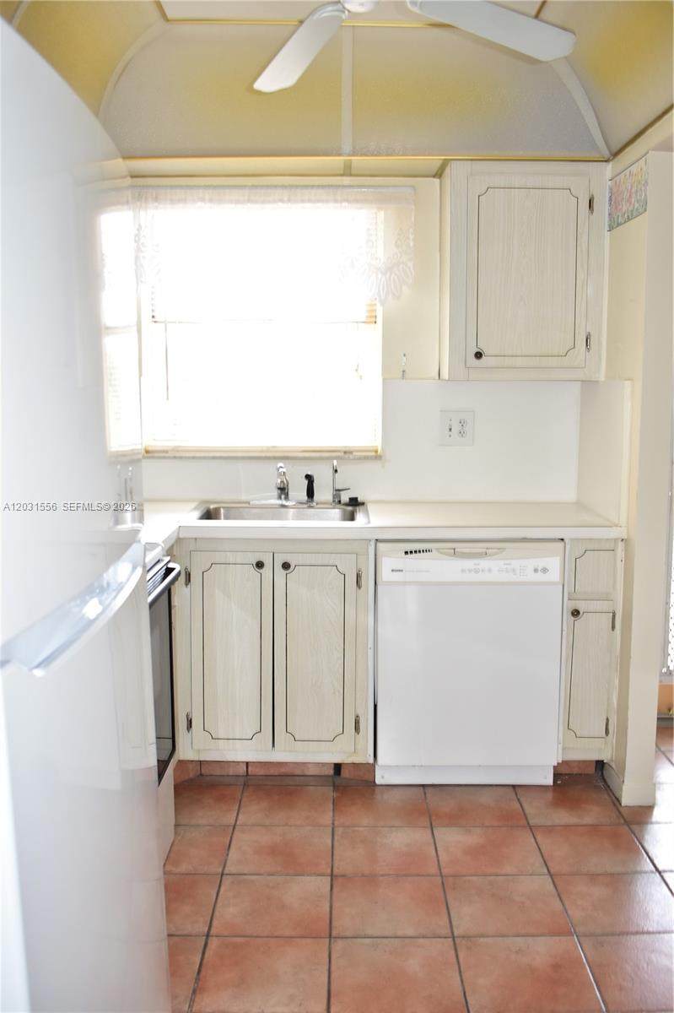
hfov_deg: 39.9
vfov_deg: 57.2
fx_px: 927
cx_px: 337
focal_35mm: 33
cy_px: 506
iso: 450
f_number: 4
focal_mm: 22
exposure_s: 1/60
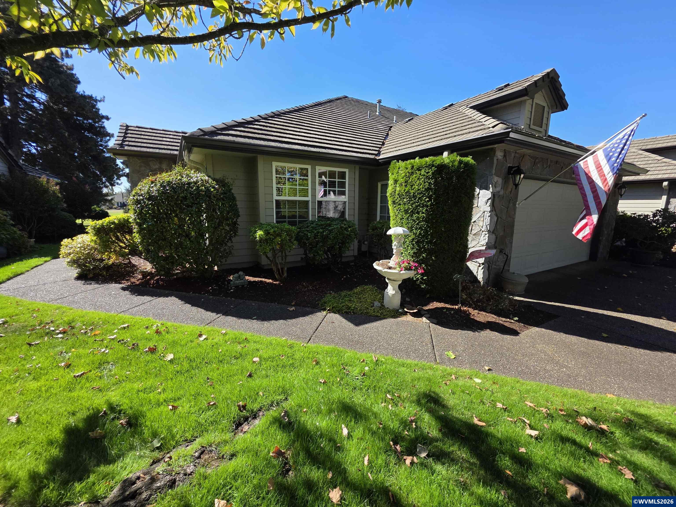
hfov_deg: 106.2
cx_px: 338
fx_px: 254
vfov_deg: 89.9
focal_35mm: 13
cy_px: 254
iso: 40
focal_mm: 2.2
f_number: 1.9
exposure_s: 1/1055
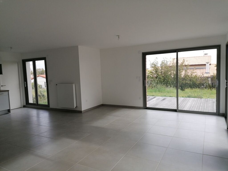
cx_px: 114
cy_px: 86
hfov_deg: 65.3
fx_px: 178
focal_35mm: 27
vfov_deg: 51.4
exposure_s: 1/264
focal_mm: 4.75
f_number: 1.8
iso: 50
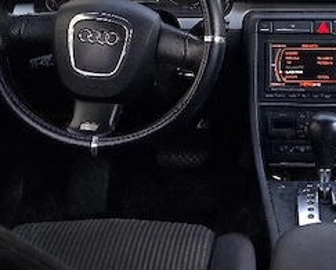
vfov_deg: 22.9
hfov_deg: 28.2
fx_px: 647
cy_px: 24
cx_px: 292
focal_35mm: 65
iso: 320
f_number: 1.8
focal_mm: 4
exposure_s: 1/50
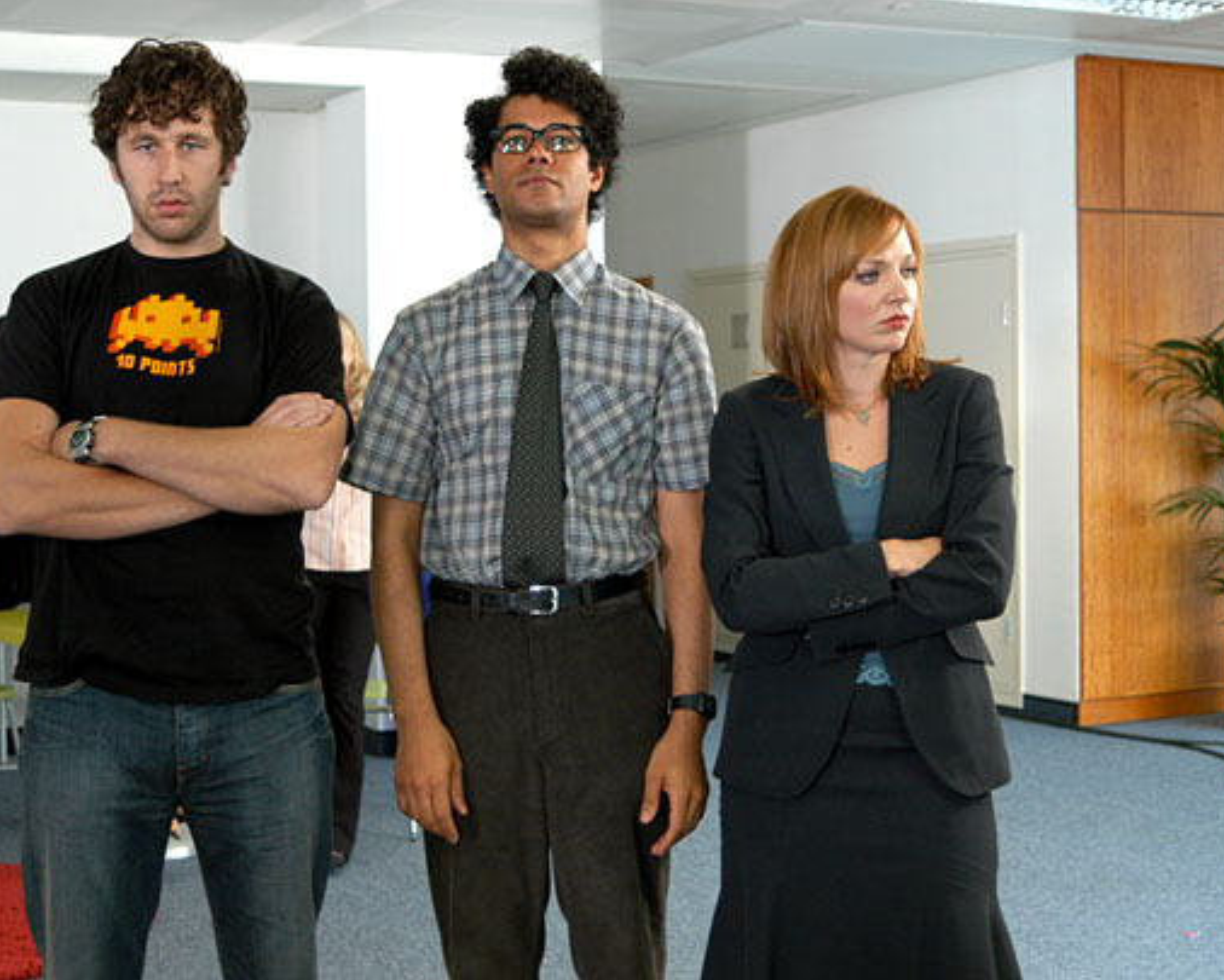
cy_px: 490
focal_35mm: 60
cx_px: 525
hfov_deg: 31.6
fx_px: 2158
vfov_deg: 25.6
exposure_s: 1/50
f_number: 4
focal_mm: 35
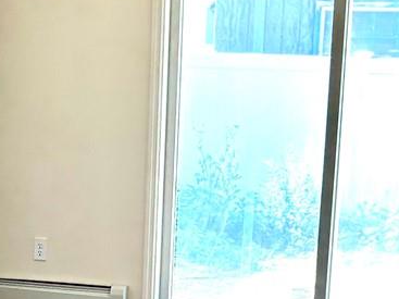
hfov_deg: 13.4
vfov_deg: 9.7
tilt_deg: -16.7
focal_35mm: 145
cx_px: 9
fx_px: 1671
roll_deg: -0.5
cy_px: 530
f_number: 1.6
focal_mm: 5.96
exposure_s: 1/154
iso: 64
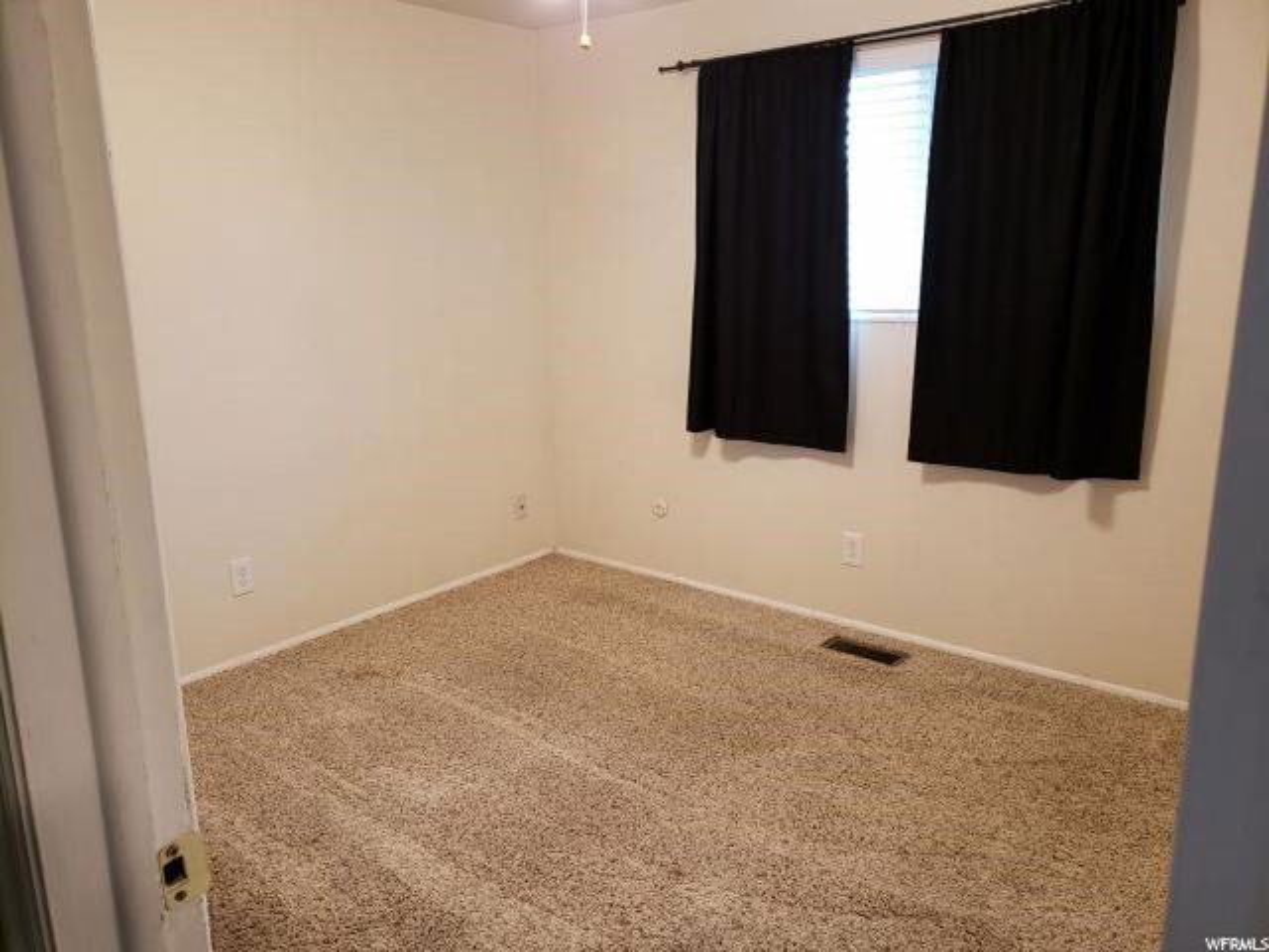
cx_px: 634
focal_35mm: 26
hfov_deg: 67.3
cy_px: 476
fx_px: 953
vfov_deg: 53.1
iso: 160
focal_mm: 4.3
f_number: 1.5
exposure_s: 1/60
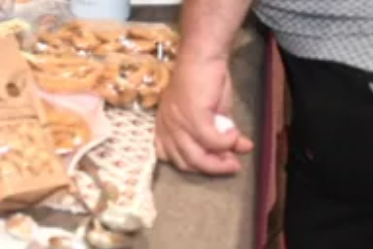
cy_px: -301
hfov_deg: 14.1
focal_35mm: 128
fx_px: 1326
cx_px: -311
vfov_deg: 9.7
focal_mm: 24
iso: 2000
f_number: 2.8
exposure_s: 1/200
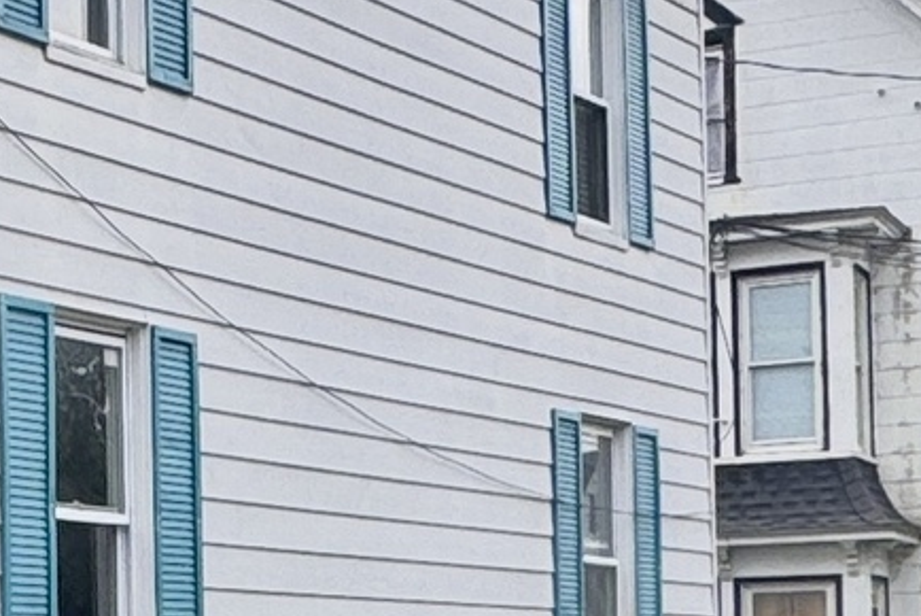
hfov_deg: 17.4
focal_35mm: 103
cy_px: 637
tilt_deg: +1.2
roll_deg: +0.5
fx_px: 2637
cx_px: -533
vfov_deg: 13.1
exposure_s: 1/379
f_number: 2.2
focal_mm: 2.22
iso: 40
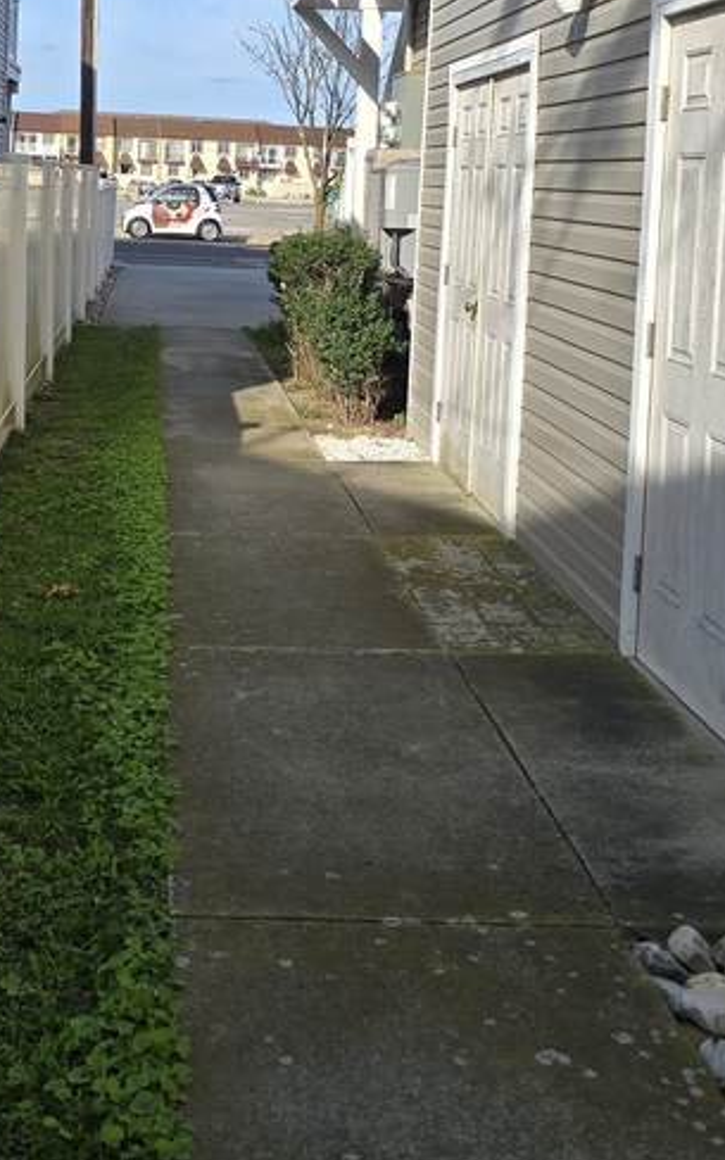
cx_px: 250
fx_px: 1517
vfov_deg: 40.4
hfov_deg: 26.7
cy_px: 266
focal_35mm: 48
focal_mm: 6.3
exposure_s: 1/582
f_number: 1.7
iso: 12
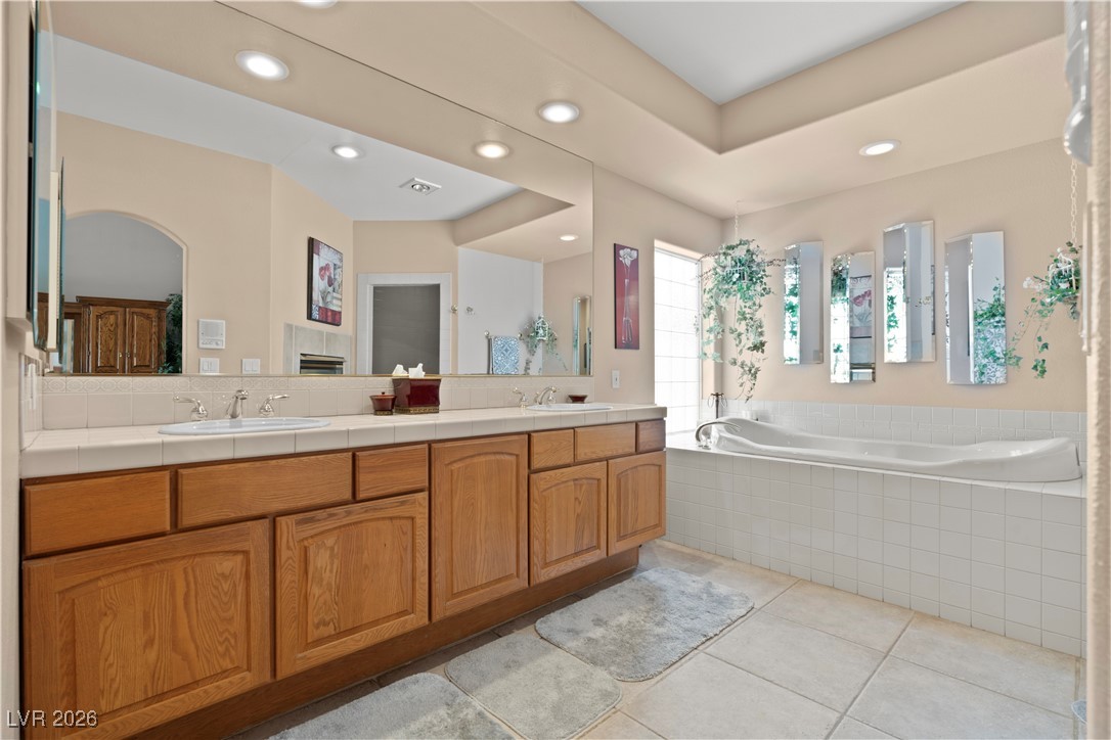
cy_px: 370
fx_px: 494
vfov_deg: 73.7
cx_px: 556
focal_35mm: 16
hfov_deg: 96.7
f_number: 9
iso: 200
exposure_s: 3.2
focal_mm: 16
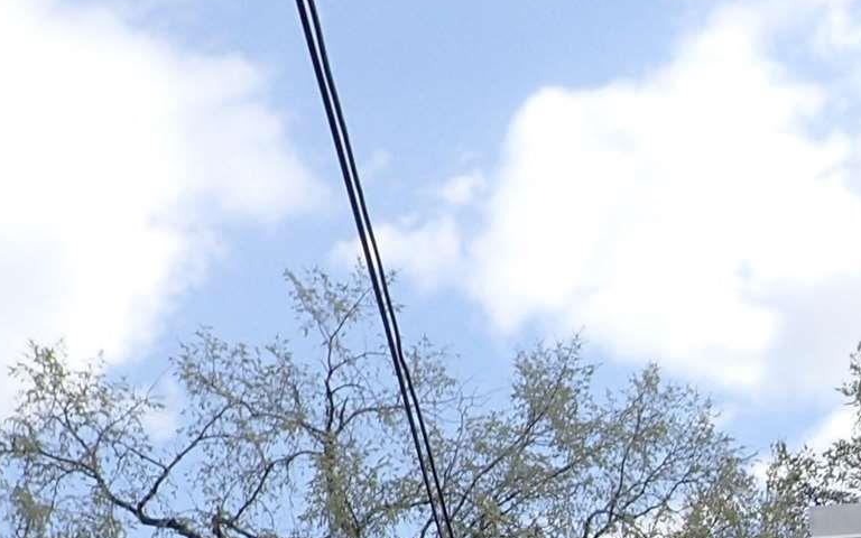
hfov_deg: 19.1
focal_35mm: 106
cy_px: 1191
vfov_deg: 10.9
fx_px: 2487
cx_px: 850
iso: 100
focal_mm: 4.5
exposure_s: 1/1000
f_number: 2.8
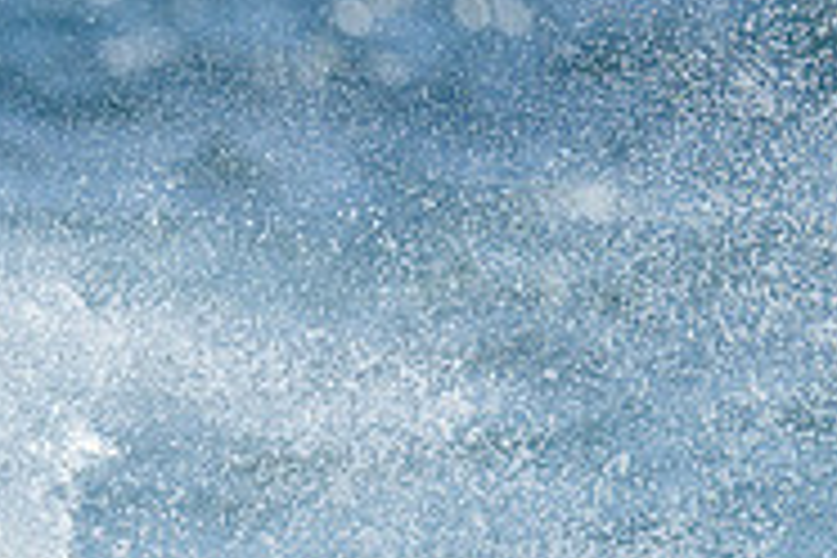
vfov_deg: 0.6
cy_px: 853
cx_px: -270
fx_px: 57841
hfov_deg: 0.8
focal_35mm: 2488
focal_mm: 800
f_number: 6.3
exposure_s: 1/2000
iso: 180
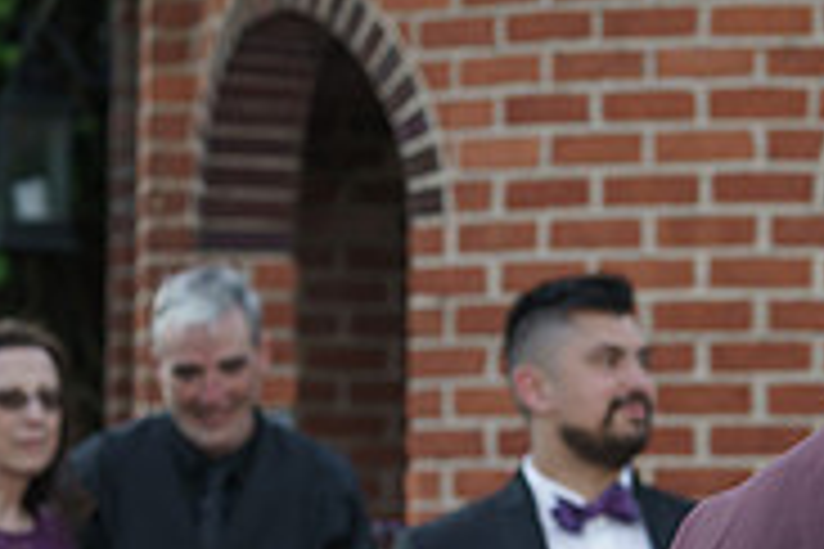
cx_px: 1153
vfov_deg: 5.6
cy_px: 641
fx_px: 5584
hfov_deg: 8.3
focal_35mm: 244
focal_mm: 70
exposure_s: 1/200
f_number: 4
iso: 125
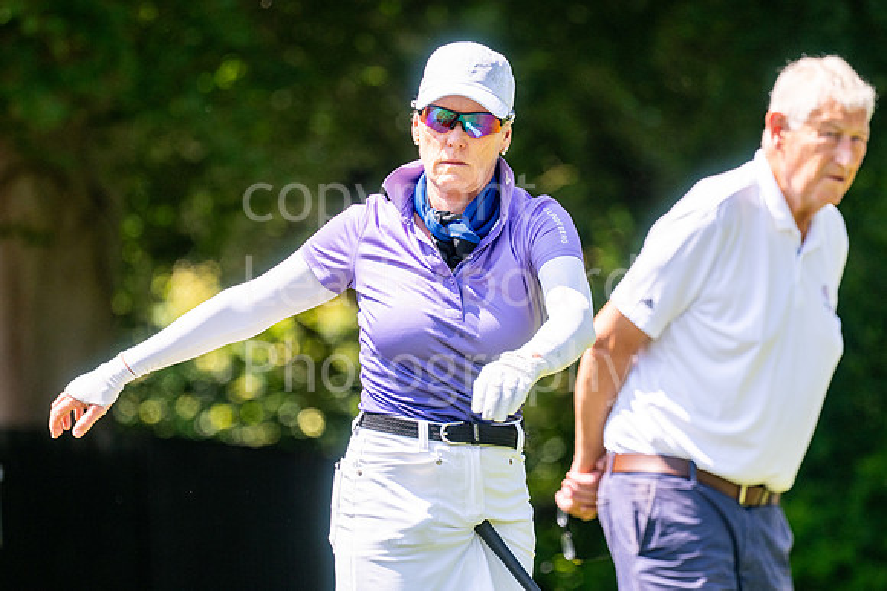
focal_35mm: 450
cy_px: 296
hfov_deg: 4.6
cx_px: 444
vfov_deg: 3.1
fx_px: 11081
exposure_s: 1/1000
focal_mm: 300
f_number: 4.5
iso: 200
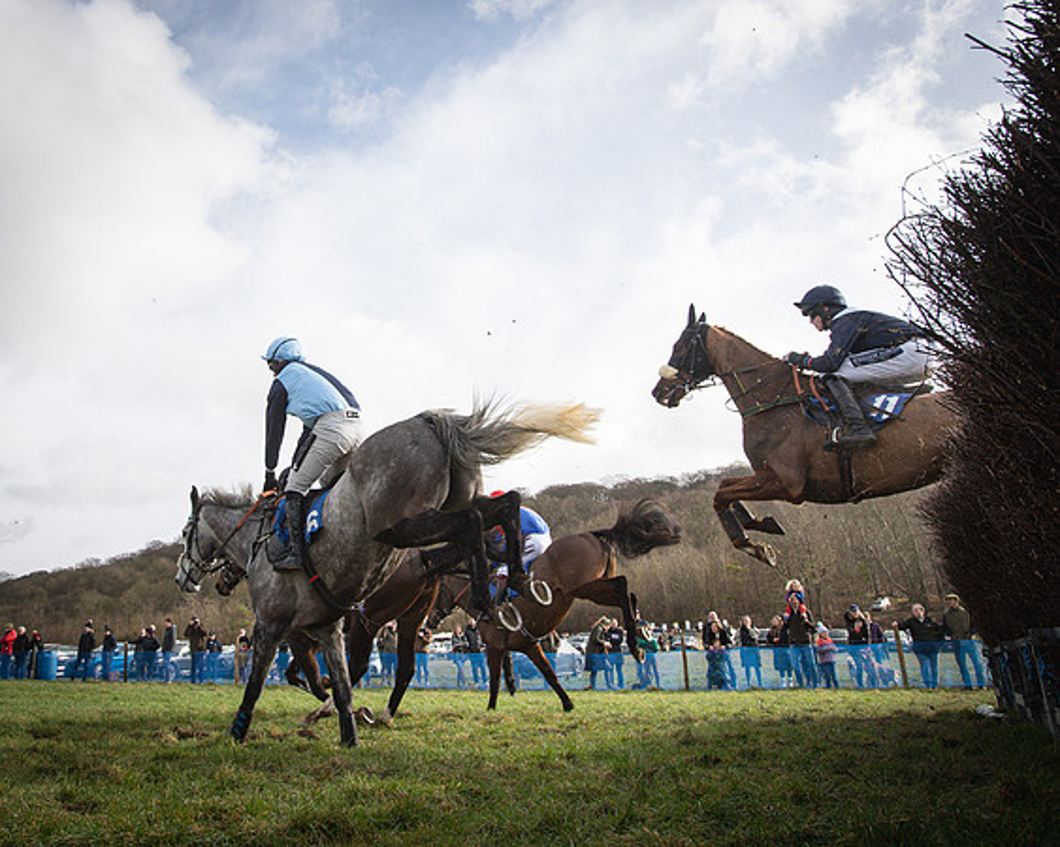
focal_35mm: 29
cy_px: 356
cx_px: 402
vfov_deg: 49.1
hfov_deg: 59.0
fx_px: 924
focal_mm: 20
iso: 1250
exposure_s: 1/1600
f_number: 8
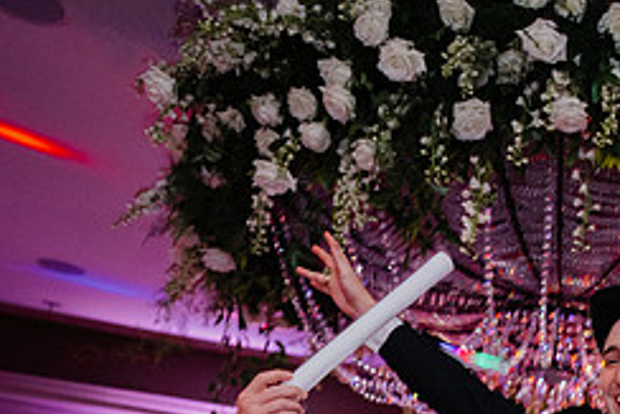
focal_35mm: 57
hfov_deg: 32.8
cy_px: 456
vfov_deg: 22.5
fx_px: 982
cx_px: 587
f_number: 3.2
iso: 2000
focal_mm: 24
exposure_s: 1/50
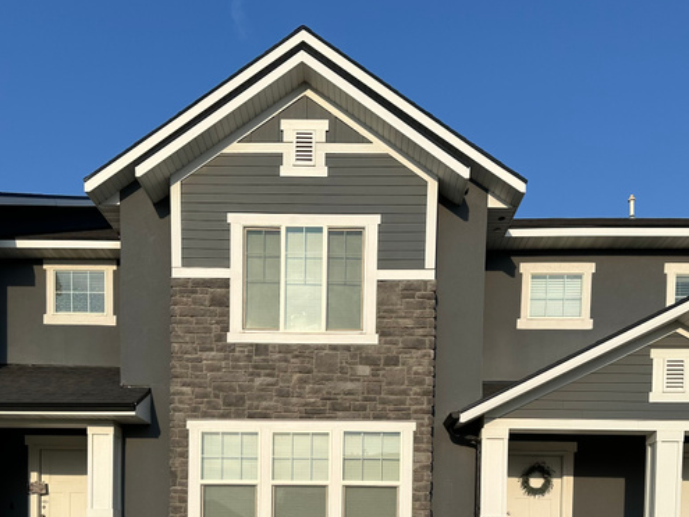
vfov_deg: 45.0
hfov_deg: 58.3
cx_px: 330
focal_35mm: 31
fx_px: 617
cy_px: 332
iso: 80
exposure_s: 1/4545
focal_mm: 6.86
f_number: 1.78
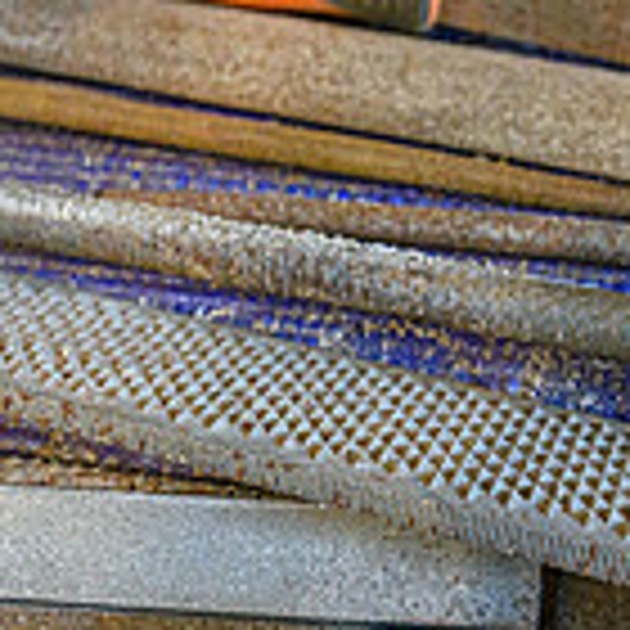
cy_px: 295
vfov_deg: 28.6
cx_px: 396
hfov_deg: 28.5
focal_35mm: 60
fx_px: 1235
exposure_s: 1/160
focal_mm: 17
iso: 1600
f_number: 3.2
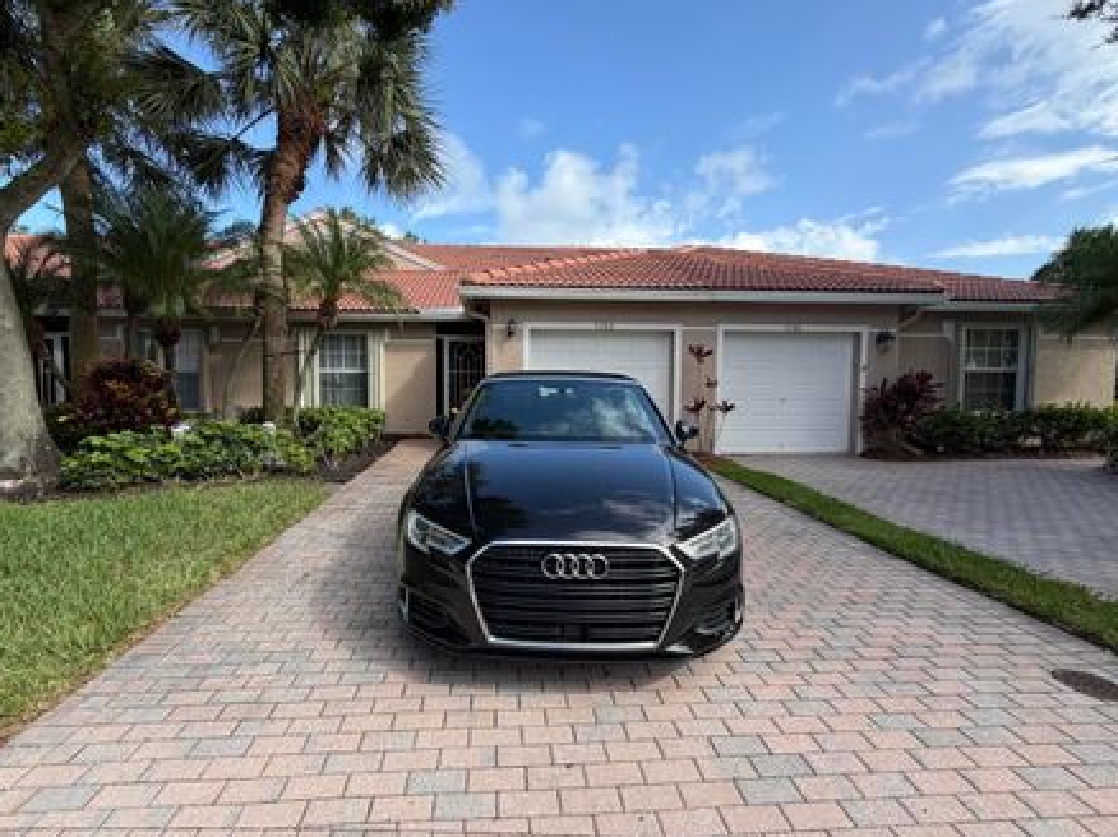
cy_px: 427
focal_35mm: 16
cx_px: 533
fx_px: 516
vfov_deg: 78.0
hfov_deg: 94.5
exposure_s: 1/619
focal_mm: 2.22
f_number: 2.2
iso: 40
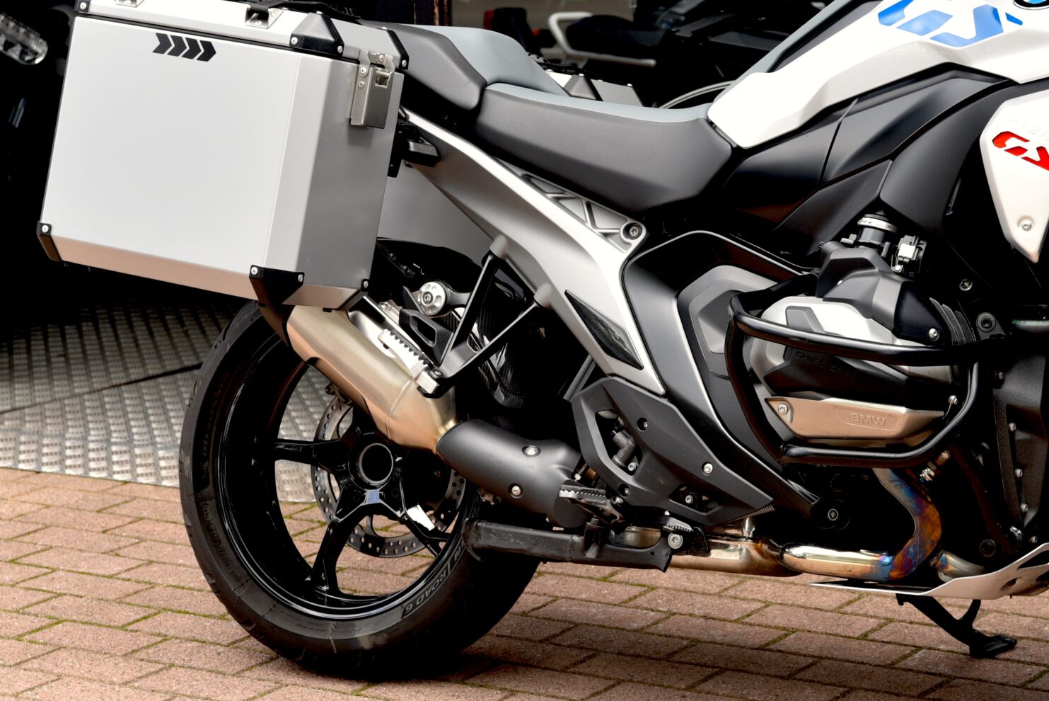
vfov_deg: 12.8
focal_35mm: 107
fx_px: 3119
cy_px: 254
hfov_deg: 18.9
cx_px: 815
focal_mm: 62
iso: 200
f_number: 5
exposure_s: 1/100
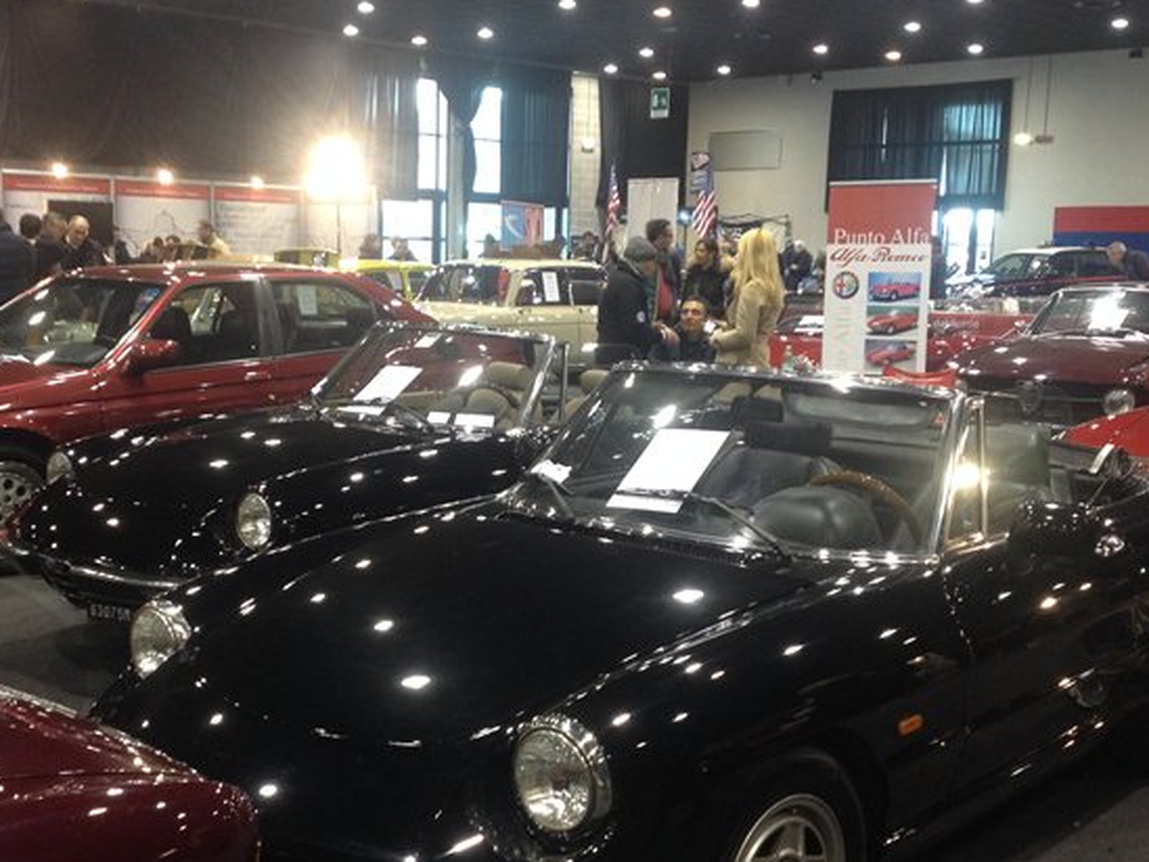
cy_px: 515
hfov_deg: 37.4
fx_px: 1693
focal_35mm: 51
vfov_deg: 28.5
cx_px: 475
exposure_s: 1/20
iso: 125
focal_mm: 4.28
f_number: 2.4
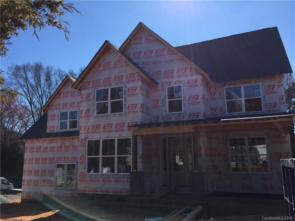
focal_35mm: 29
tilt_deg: +10.4
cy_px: 110
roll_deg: -0.8
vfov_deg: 48.2
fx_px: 247
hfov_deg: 61.7
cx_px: 148
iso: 32
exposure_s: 1/1721
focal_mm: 4.15
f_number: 2.2
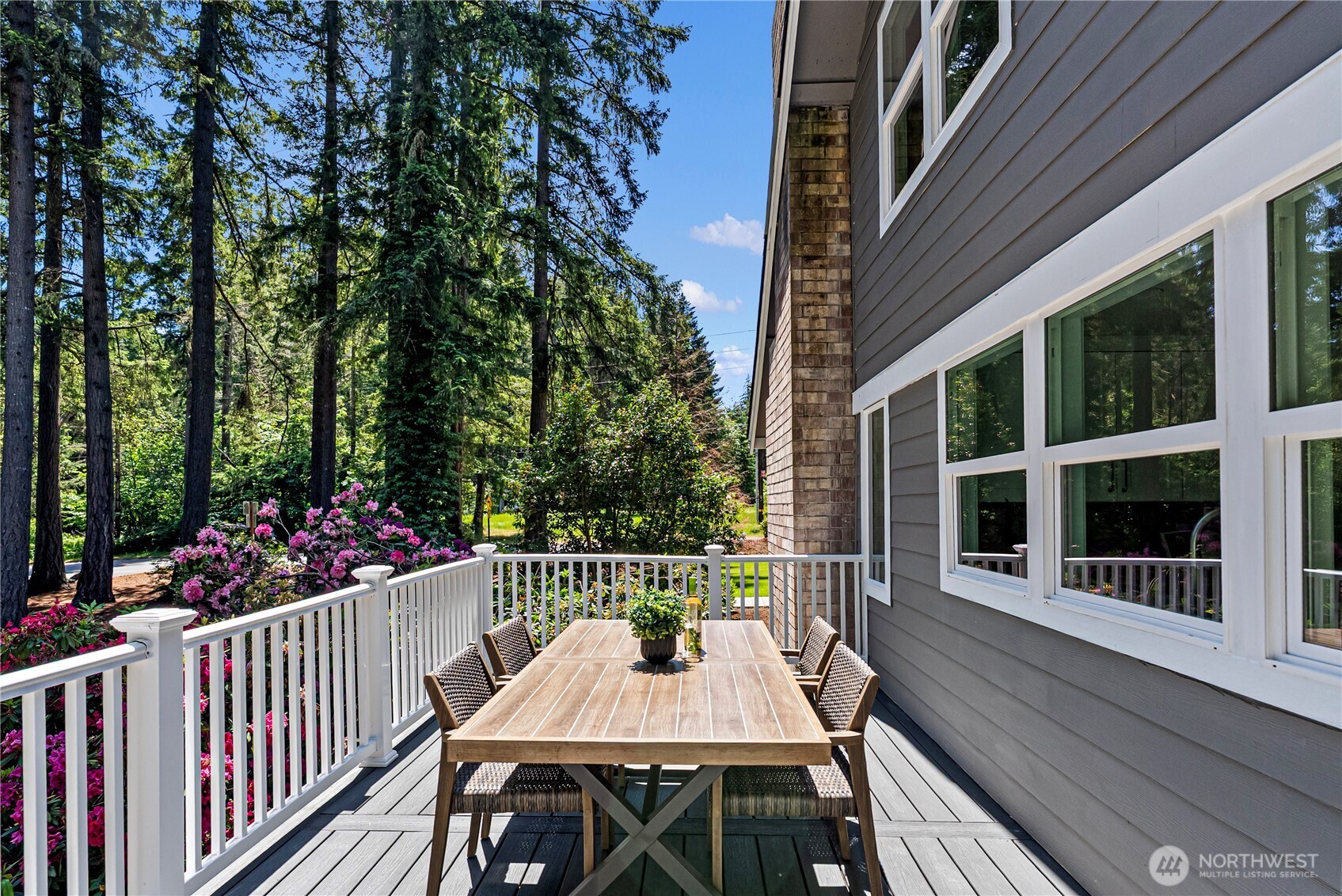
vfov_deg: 70.5
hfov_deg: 93.2
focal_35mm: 17
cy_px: 448
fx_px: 634
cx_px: 671
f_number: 6.3
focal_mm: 17
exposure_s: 1/1600
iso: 1600
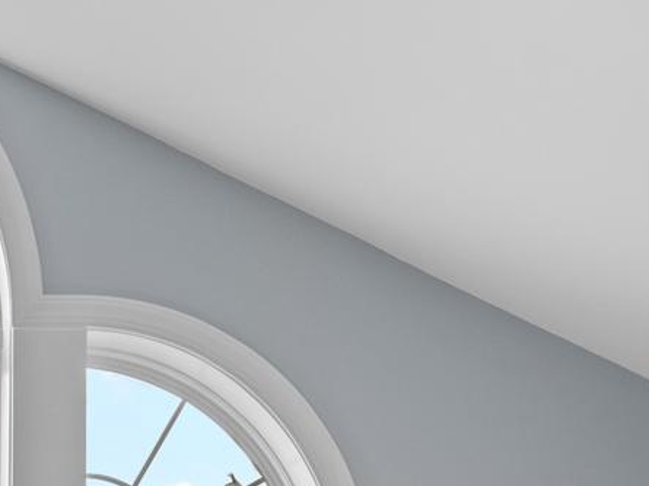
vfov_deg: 14.0
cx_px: -325
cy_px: 887
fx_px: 1742
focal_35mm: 93
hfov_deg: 18.6
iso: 250
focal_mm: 21
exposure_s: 1/60
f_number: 6.3
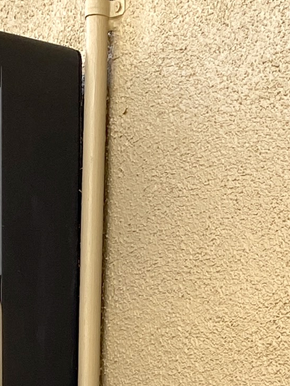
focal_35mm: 144
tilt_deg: -9.5
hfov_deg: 10.3
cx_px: 212
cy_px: 915
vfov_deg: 11.4
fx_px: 1609
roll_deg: -2.0
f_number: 1.8
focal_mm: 4.25
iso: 32
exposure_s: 1/122
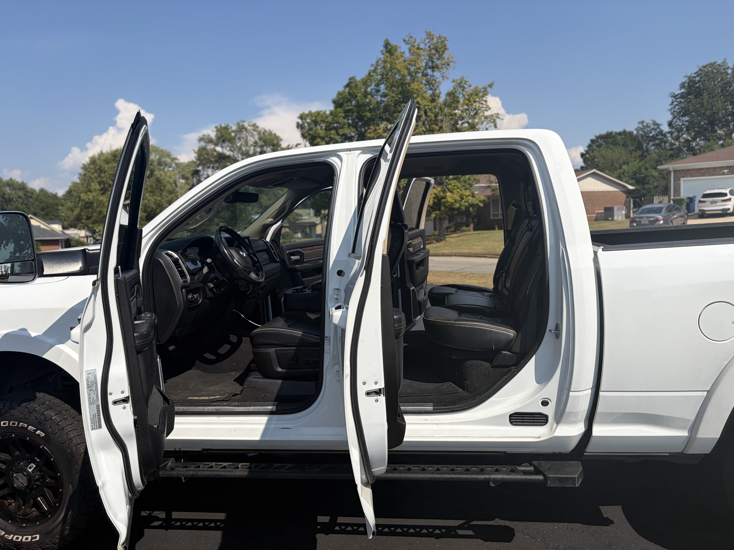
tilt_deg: -2.5
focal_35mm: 26
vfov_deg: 53.1
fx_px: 551
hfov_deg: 67.3
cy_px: 275
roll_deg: +2.5
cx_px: 367
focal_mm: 5.96
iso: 50
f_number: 1.6
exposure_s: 1/4608
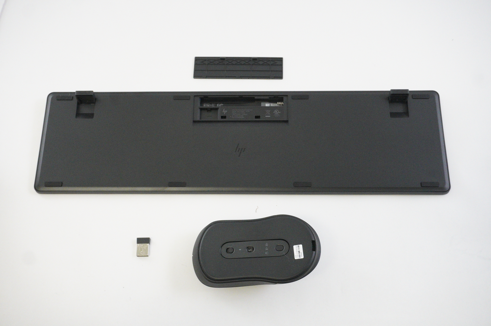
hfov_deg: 51.3
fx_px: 511
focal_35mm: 38
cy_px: 163
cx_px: 246
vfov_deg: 35.4
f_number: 5.6
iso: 6400
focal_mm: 25
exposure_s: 1/320
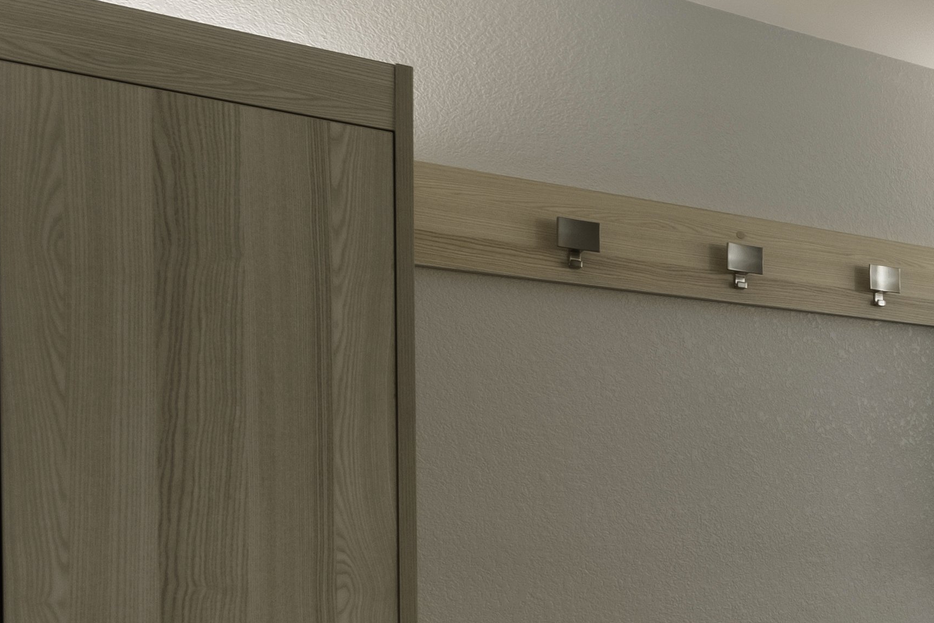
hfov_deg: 28.0
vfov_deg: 30.5
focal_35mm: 42
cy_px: 563
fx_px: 1090
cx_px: 1440
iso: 200
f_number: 11
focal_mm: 8
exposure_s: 1/4
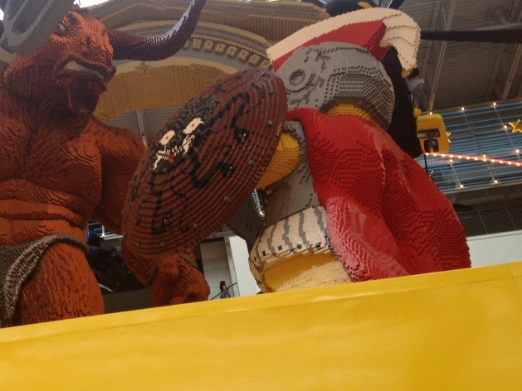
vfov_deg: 25.6
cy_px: 152
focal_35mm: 57
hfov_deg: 32.9
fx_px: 860
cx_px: 112
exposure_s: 1/60
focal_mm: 4.28
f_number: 2.4
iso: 80
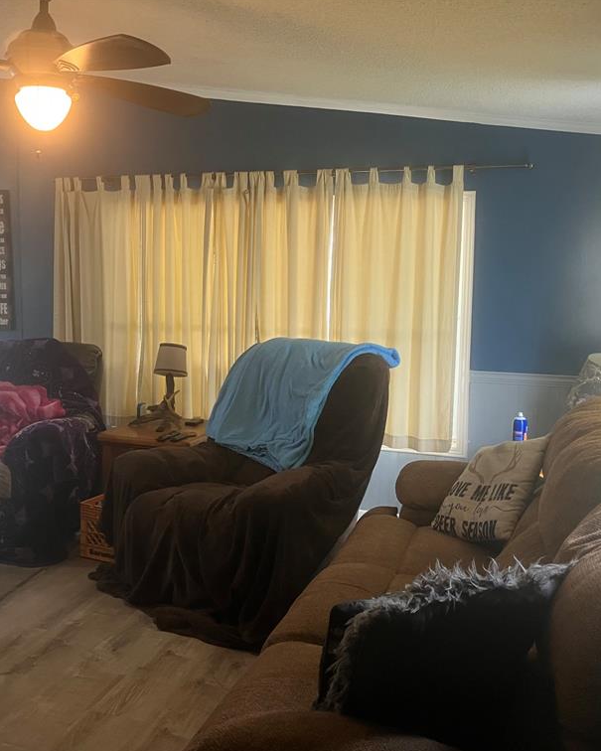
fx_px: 822
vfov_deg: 49.1
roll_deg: -0.7
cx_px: 237
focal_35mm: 37
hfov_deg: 39.9
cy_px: 376
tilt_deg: -5.2
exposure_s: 1/60
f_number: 1.8
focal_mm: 3.99
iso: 250
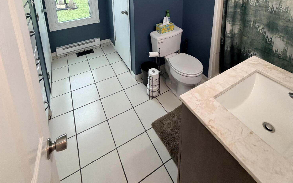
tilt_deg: -14.0
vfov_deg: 49.4
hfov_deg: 85.1
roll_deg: +1.7
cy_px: 3
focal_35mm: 20
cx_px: 147
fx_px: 160
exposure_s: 1/60
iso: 200
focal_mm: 2.22
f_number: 2.2
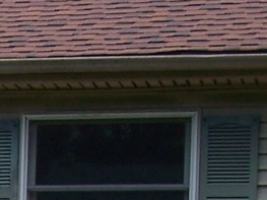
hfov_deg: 9.3
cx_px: -108
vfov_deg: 6.6
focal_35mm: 208
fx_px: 1604
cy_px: 536
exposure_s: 1/640
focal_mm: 6.3
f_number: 4
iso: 80
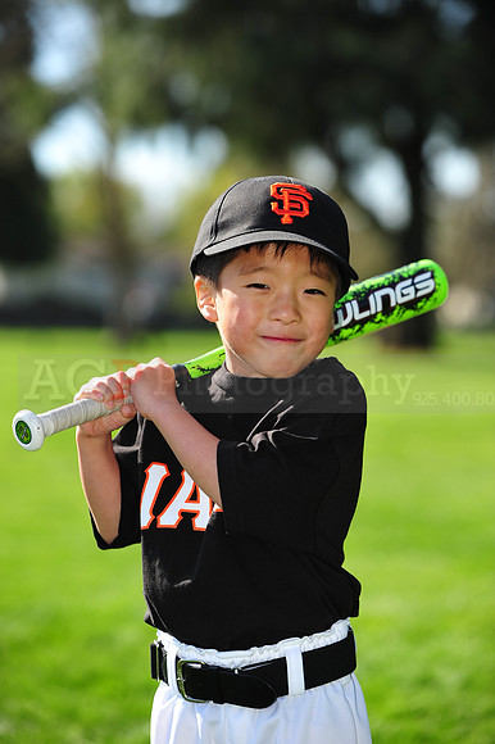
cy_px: 372
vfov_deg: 15.8
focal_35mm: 130
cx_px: 248
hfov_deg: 10.5
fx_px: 2684
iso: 200
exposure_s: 1/800
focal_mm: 130
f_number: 4.5
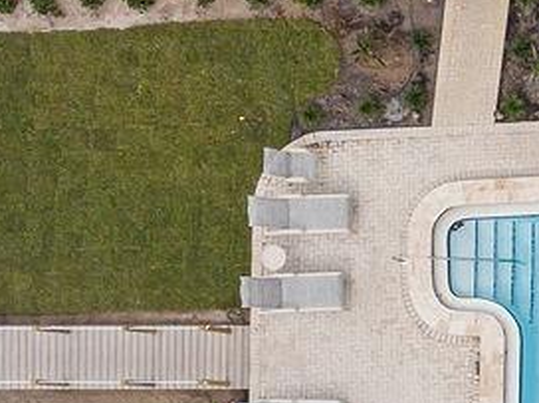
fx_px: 1523
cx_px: 941
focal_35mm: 98
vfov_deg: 14.9
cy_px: 366
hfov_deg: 16.9
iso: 108
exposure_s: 1/100
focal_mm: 4.73
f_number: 2.2
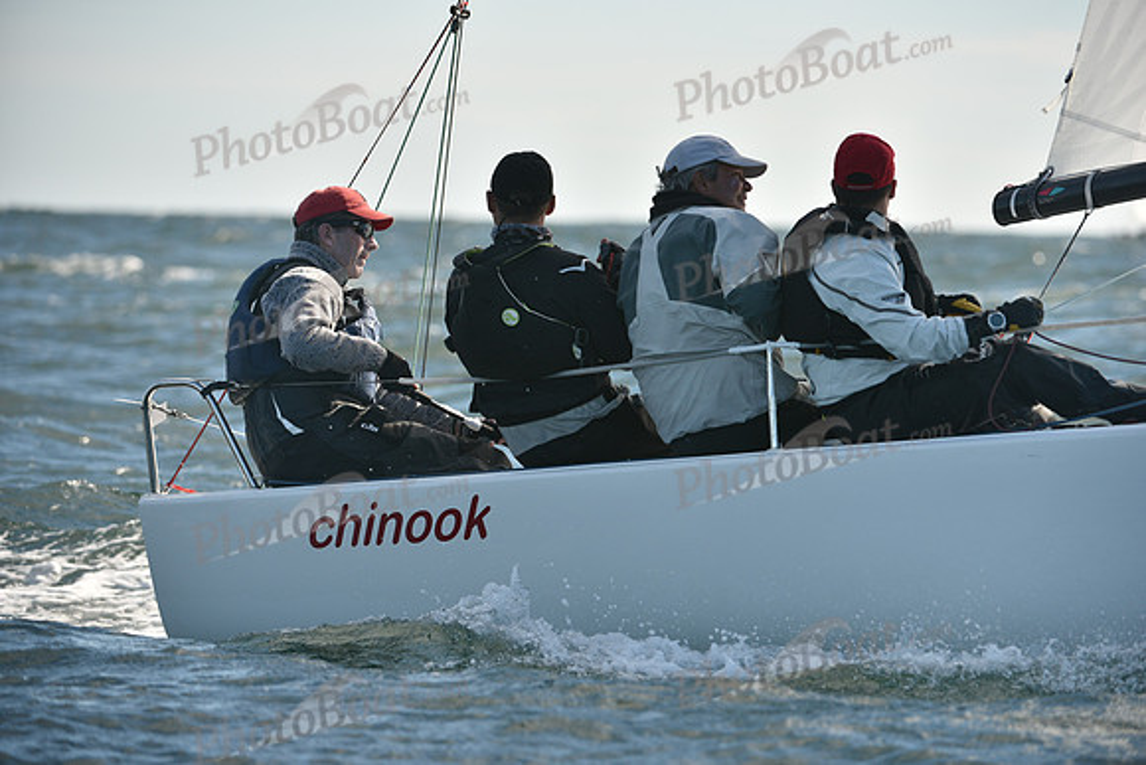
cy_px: 382
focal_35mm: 240
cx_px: 573
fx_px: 7641
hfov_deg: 8.6
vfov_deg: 5.7
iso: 250
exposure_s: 1/1250
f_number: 5
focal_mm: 240
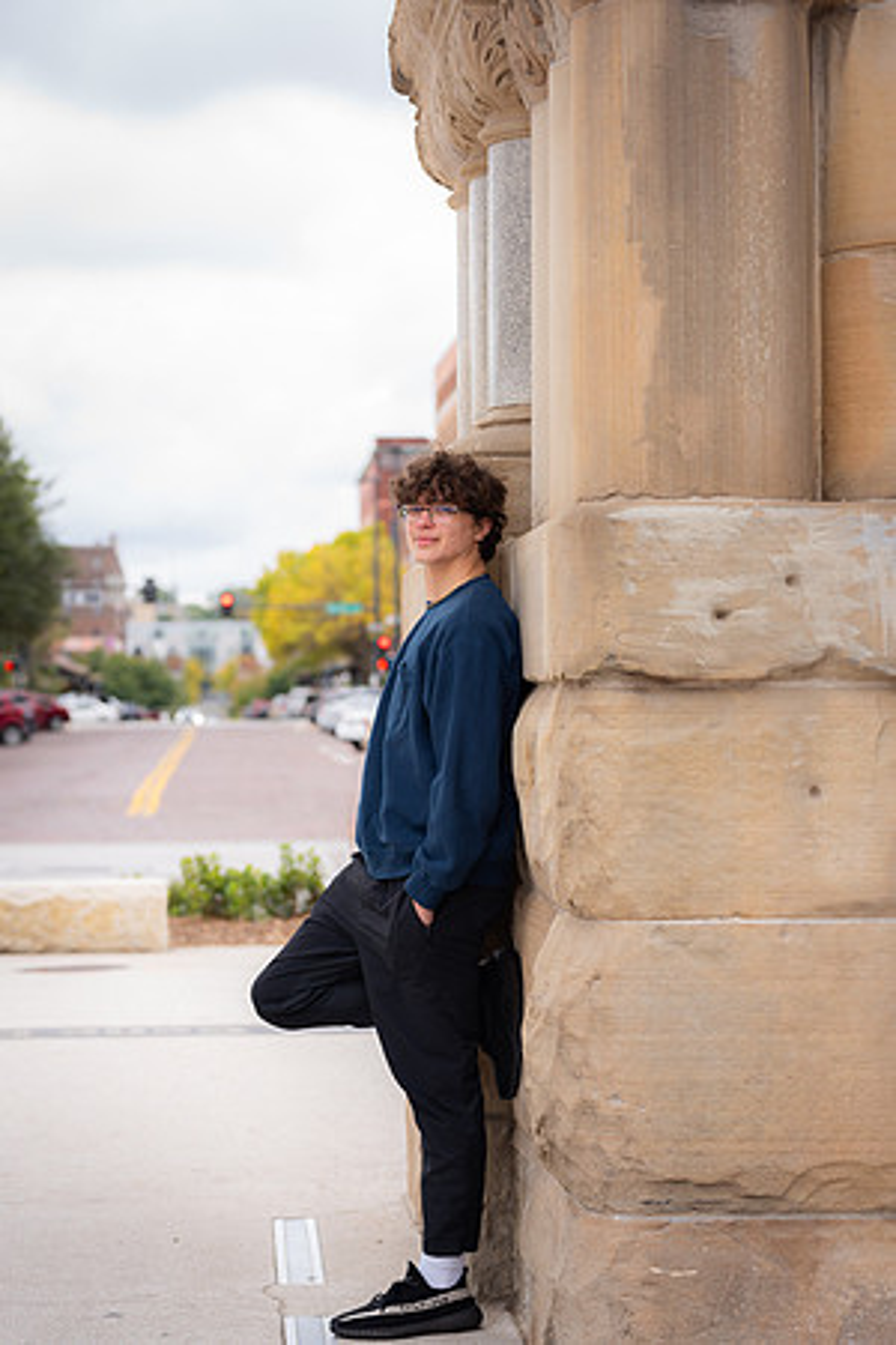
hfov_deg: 16.1
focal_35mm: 85
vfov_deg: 23.9
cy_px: 672
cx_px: 448
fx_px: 3173
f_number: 3.5
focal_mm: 85
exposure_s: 1/125
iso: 80
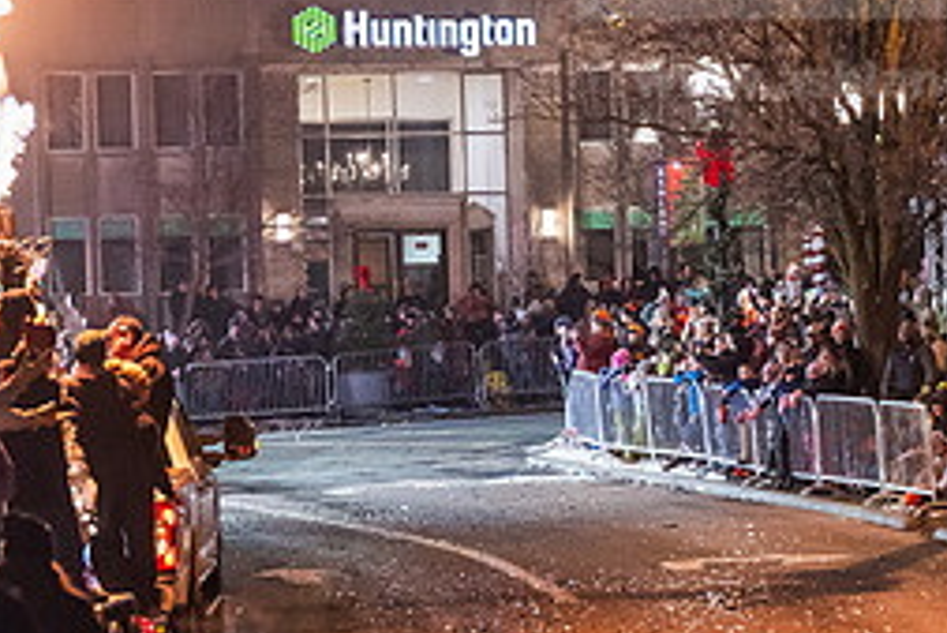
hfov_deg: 8.8
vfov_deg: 5.9
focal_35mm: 234
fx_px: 6159
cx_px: 464
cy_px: 159
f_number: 3.2
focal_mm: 102
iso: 4000
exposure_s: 1/320
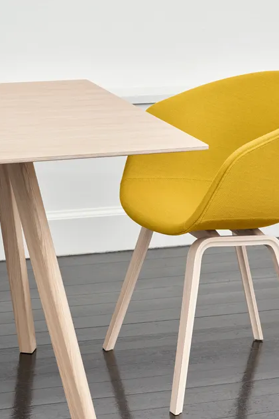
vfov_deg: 16.9
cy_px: 171
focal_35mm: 121
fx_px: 1407
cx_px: 152
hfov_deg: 11.3
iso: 400
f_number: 9
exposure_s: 1/160
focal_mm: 85
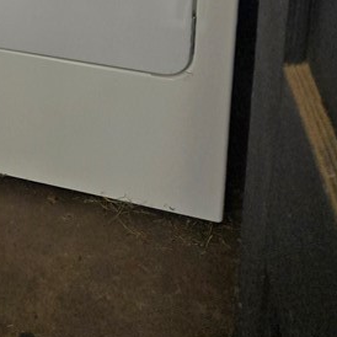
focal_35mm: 76
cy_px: -198
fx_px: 837
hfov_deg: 20.6
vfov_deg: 19.3
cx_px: -113
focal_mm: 5.4
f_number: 1.8
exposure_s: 1/180
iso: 40
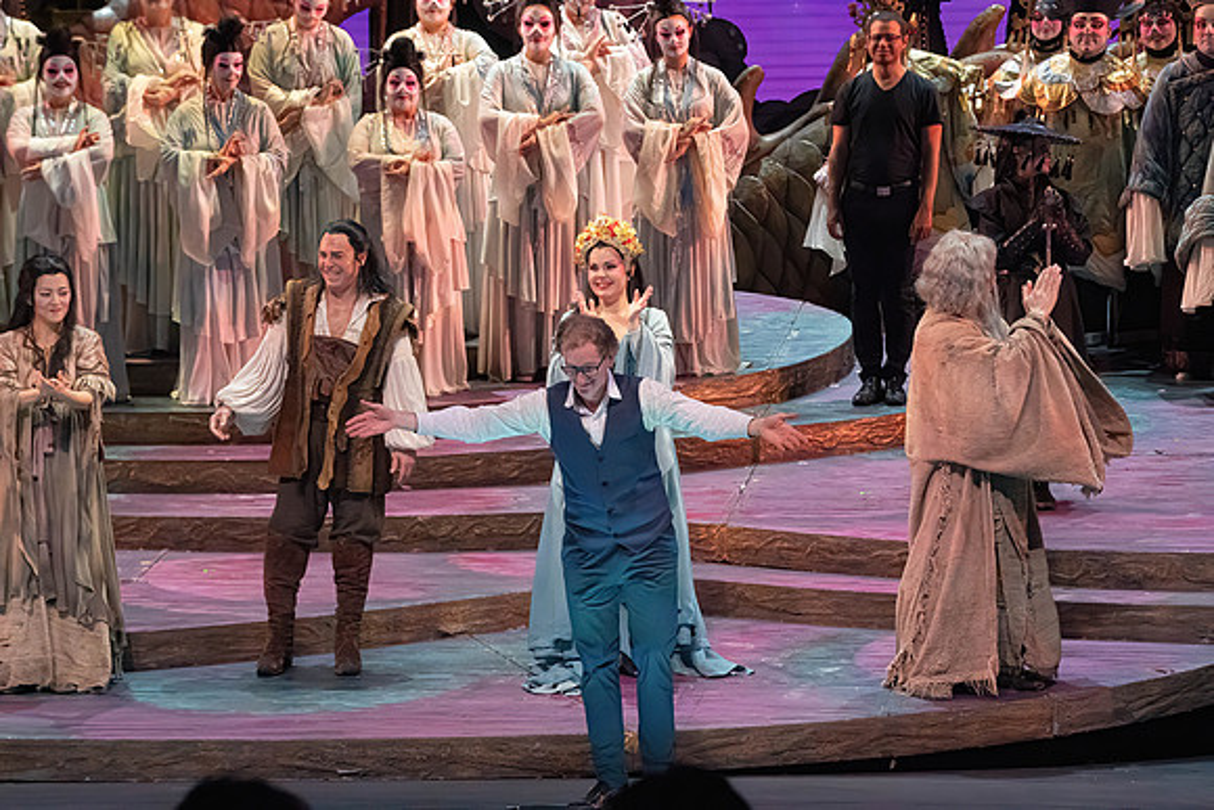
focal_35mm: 200
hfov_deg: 10.3
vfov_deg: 6.9
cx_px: 607
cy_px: 405
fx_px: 6746
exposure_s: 1/1000
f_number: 10
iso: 20000
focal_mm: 200
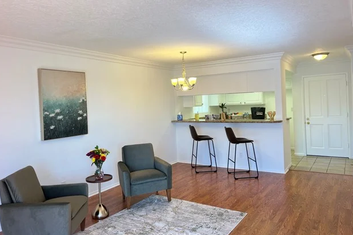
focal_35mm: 28
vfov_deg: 46.4
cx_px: 176
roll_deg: +2.5
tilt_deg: -1.7
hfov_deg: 65.5
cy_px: 110
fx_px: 275
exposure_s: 1/120
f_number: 1.5
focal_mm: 5.7
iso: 64
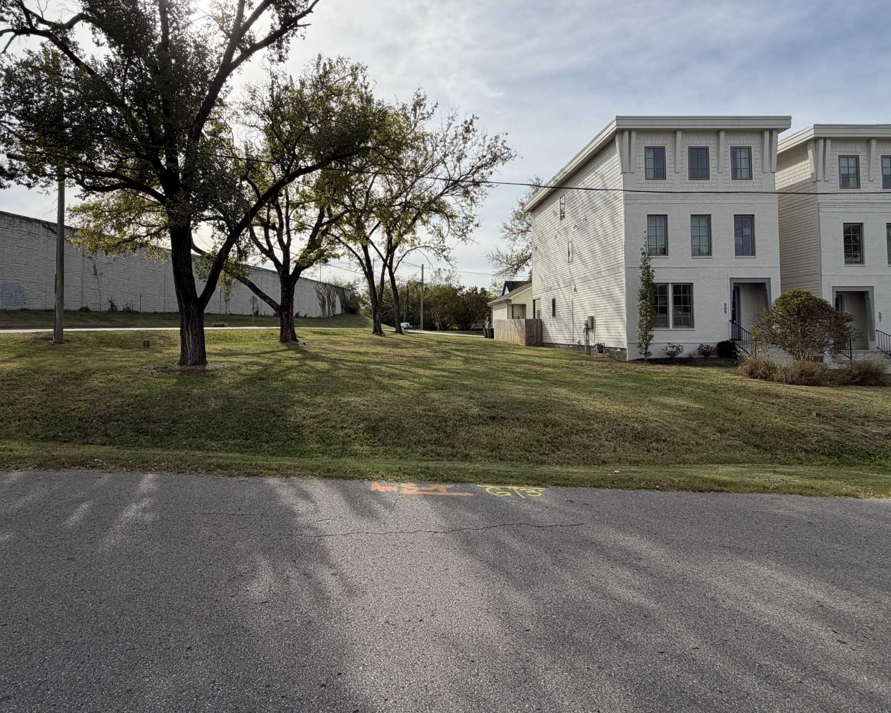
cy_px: 310
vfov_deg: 73.5
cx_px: 398
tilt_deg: +2.8
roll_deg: +0.6
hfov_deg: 86.1
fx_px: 475
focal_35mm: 18
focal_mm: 2.22
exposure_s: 1/1125
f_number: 2.2
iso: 25
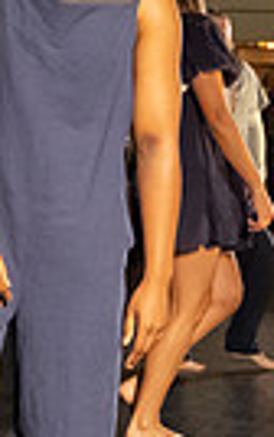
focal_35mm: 137
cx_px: -35
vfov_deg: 15.2
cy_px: 185
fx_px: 1633
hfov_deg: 9.5
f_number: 4
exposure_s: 1/400
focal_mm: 28
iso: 6400
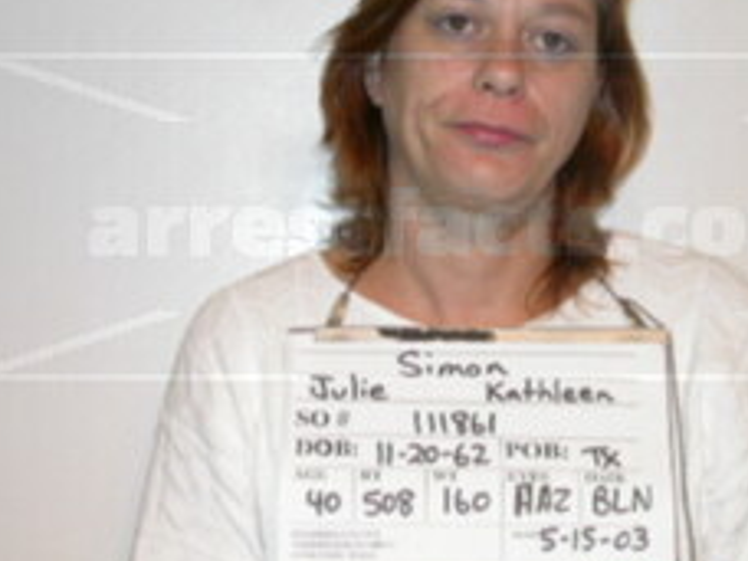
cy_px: 218
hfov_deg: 20.8
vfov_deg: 15.7
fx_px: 2031
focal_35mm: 94
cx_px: 461
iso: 100
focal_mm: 12.9
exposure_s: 1/60.3
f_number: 3.1
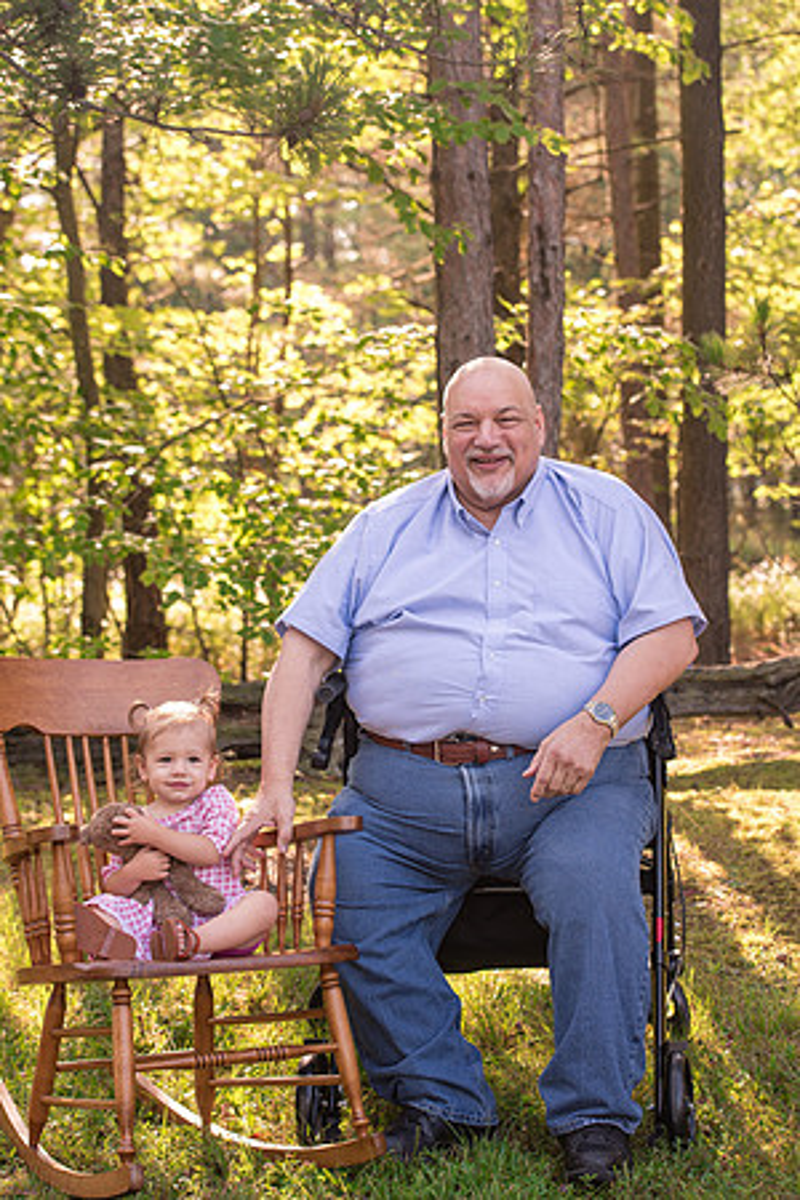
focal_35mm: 70
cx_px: 400
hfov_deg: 19.5
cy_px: 600
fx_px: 2333
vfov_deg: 28.8
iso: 400
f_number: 5
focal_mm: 70
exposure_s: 1/250
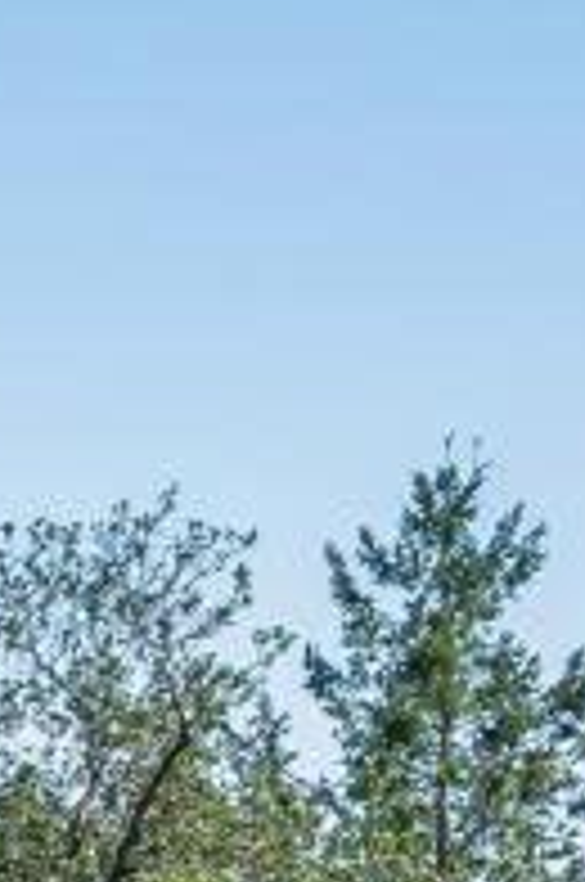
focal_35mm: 230
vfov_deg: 8.7
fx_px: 5626
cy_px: 1341
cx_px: -1588
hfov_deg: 5.4
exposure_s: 1/200
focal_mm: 30
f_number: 9
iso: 250
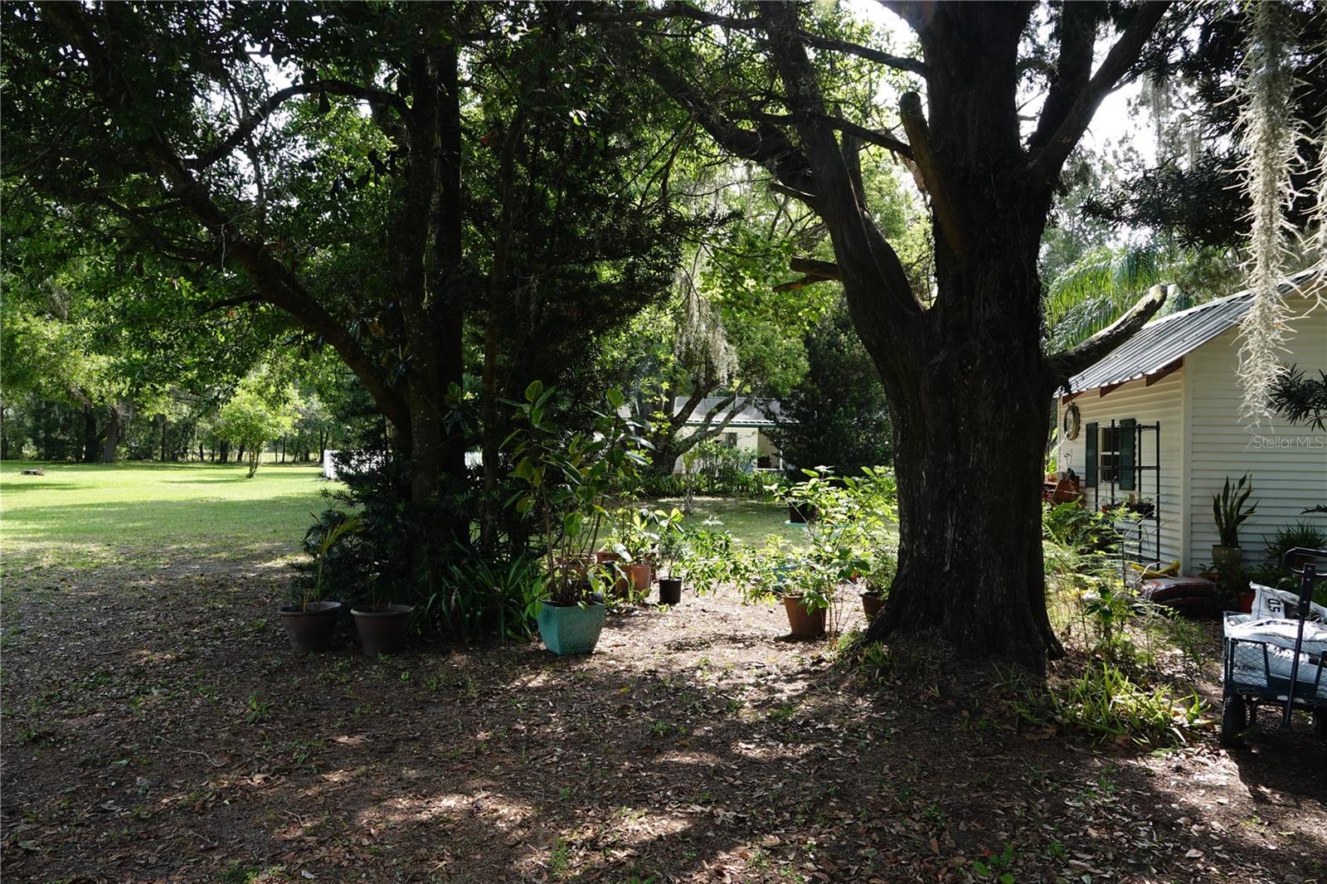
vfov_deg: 53.1
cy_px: 442
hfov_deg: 73.8
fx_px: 884
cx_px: 664
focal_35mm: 24
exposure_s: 1/320
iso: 200
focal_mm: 8.8
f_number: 4
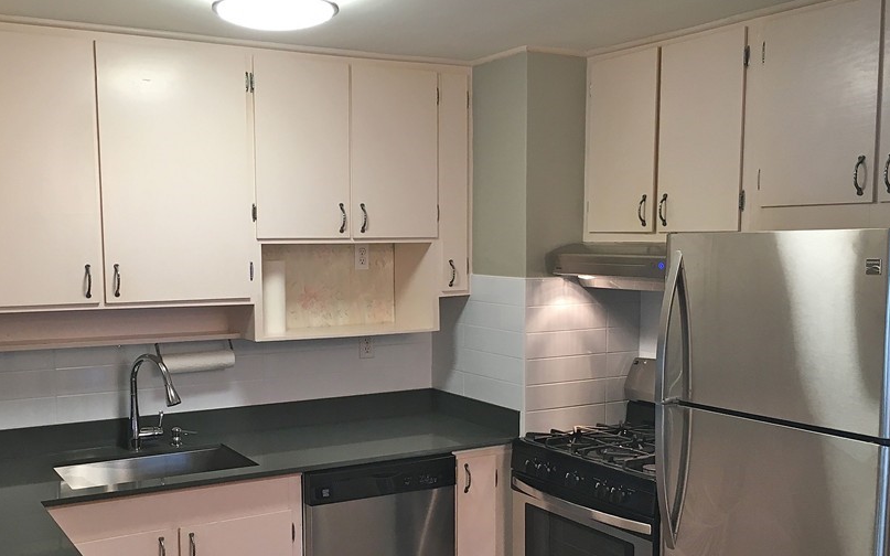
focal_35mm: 39
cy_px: 344
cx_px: 367
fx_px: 946
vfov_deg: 32.6
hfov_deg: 50.2
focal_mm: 4.15
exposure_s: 1/30
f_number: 2.2
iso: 64
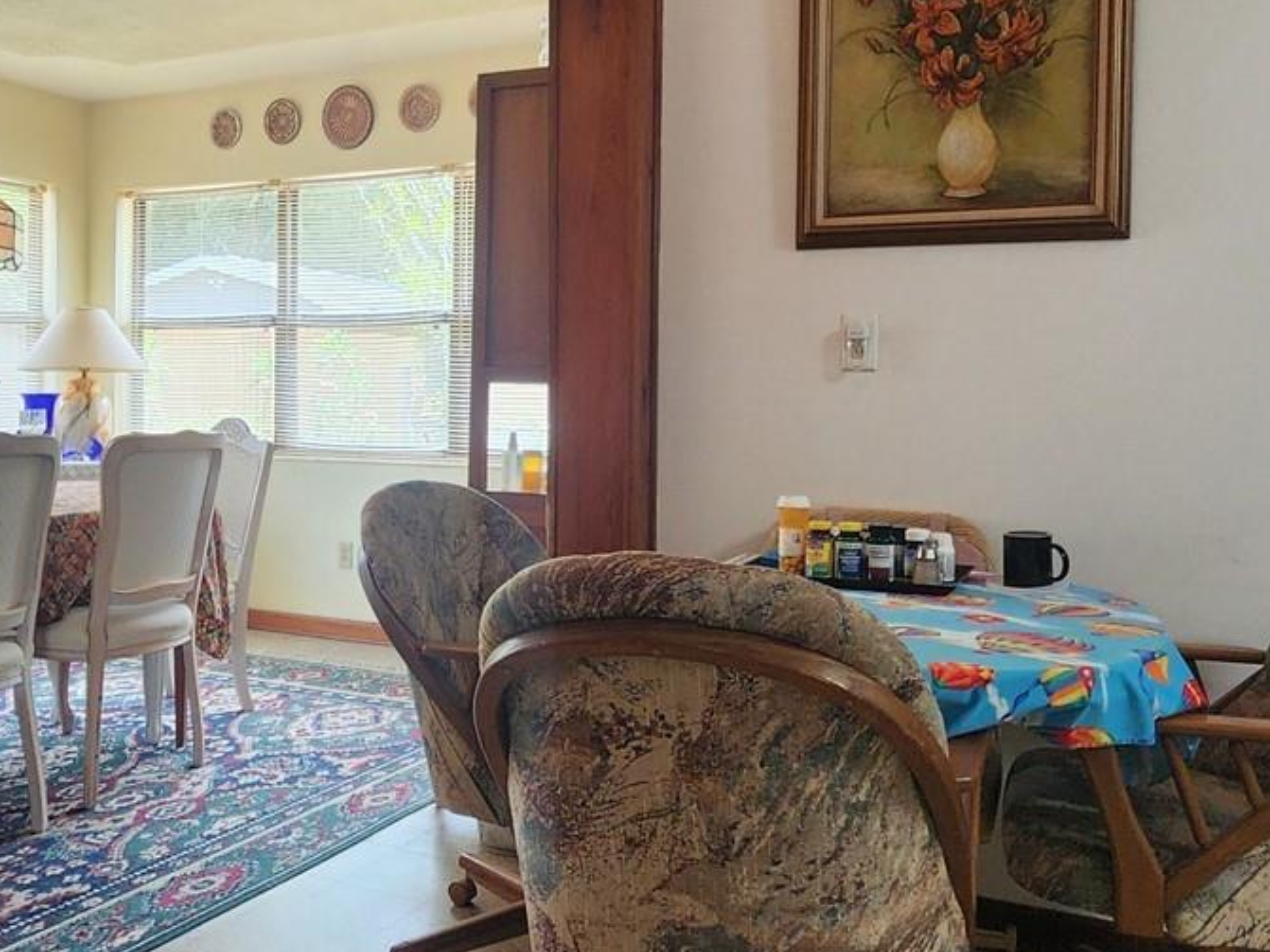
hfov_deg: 58.2
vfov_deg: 45.3
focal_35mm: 31
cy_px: 405
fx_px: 1137
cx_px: 562
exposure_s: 1/60
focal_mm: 2.2
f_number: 2.2
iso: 160
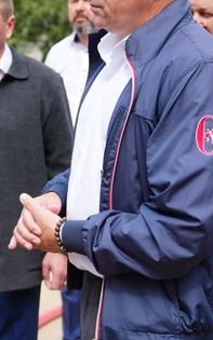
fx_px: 715
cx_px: -72
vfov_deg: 26.7
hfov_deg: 16.0
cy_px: 136
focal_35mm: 77
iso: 400
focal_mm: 34
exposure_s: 1/2000
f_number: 3.2
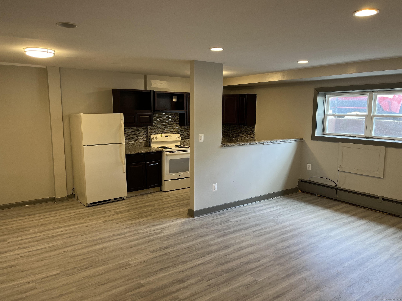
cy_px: 150
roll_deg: -0.5
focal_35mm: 26
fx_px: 302
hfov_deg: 67.3
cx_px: 201
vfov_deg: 53.1
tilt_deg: -7.7
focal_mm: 5.1
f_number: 1.6
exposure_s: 1/60
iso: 64
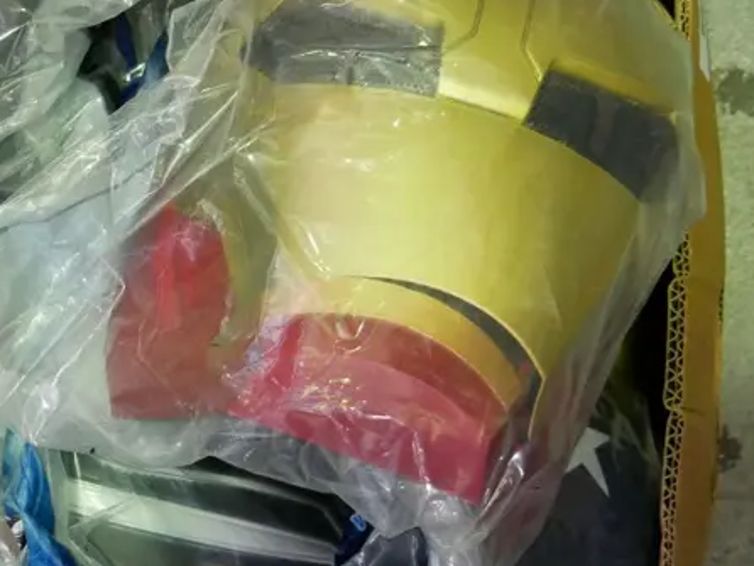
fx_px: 2201
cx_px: -14
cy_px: 299
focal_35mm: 101
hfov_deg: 18.9
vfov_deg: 14.7
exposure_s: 1/60
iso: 1600
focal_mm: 22
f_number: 4.2
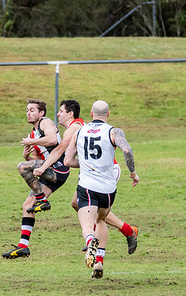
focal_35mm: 1256
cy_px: 181
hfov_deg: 1.0
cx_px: 97
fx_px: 10175
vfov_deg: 1.7
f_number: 7.1
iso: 1250
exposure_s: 1/2000
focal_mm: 380
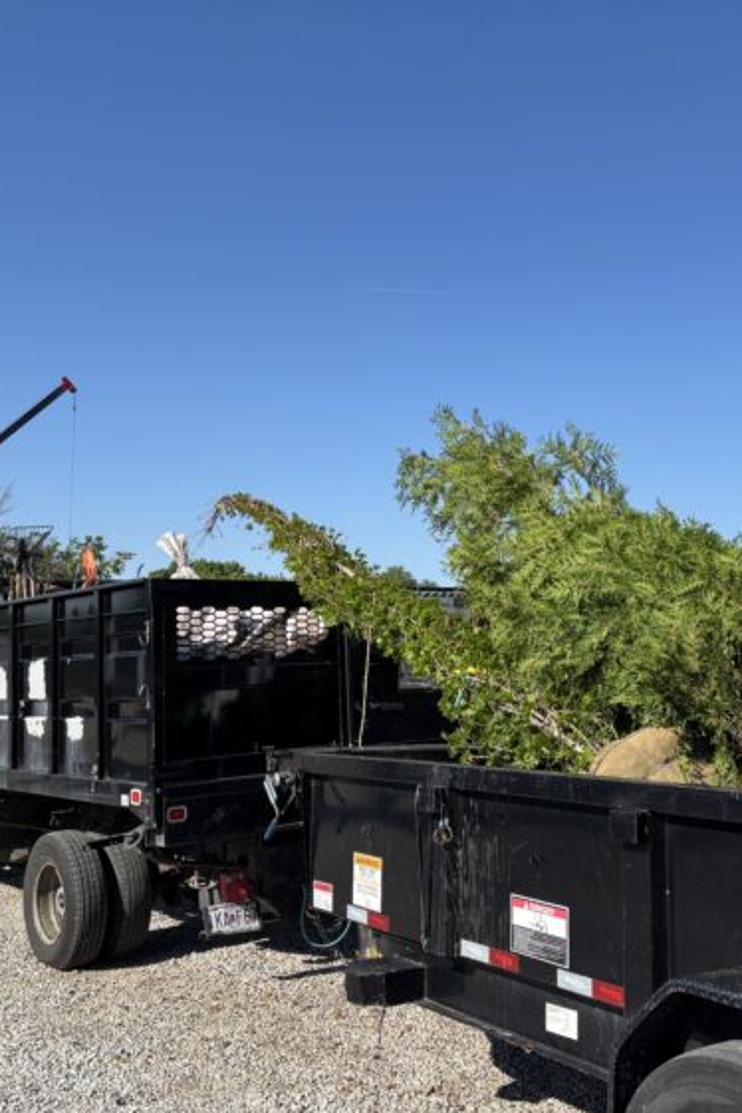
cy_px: 565
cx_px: 480
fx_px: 1144
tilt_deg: +4.4
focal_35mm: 37
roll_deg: -2.0
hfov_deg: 35.7
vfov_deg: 51.9
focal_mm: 5.96
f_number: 1.6
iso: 50
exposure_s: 1/3413
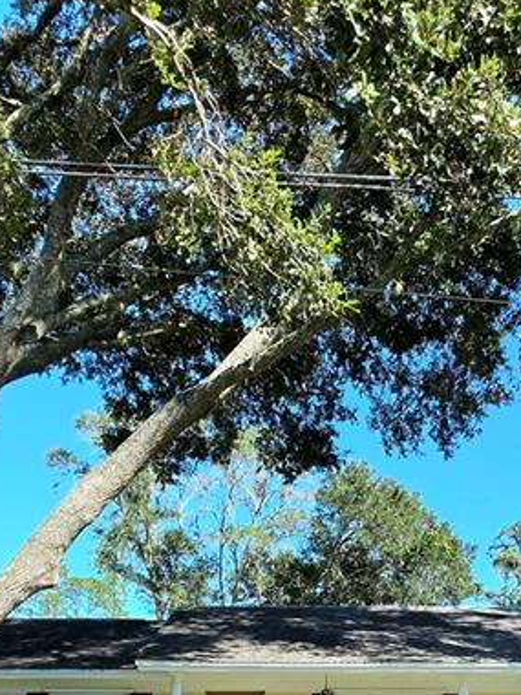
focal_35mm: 41
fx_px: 823
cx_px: 327
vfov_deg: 40.1
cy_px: 697
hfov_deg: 34.9
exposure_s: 1/1111
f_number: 1.9
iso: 32
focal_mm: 2.2
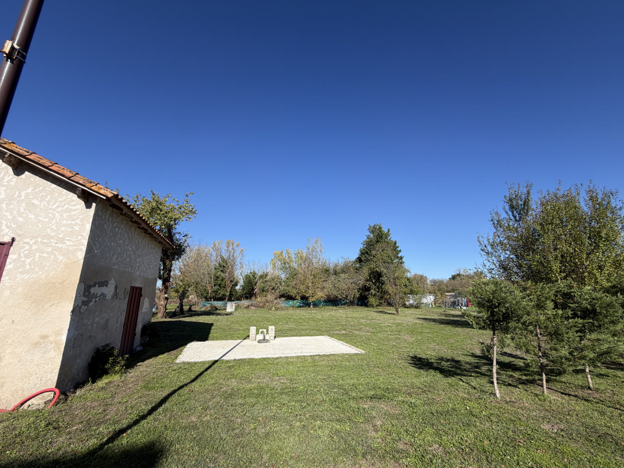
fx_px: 252
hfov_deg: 102.1
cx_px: 312
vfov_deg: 85.7
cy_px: 234
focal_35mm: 14
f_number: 2.2
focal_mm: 2.22
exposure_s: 1/770
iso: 25
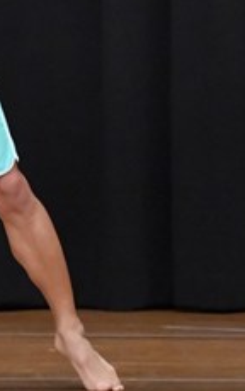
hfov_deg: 1.8
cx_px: -86
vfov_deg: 2.8
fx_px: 7949
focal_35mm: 745
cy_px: 78
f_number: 5.6
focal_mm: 145
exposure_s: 1/400
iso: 8000
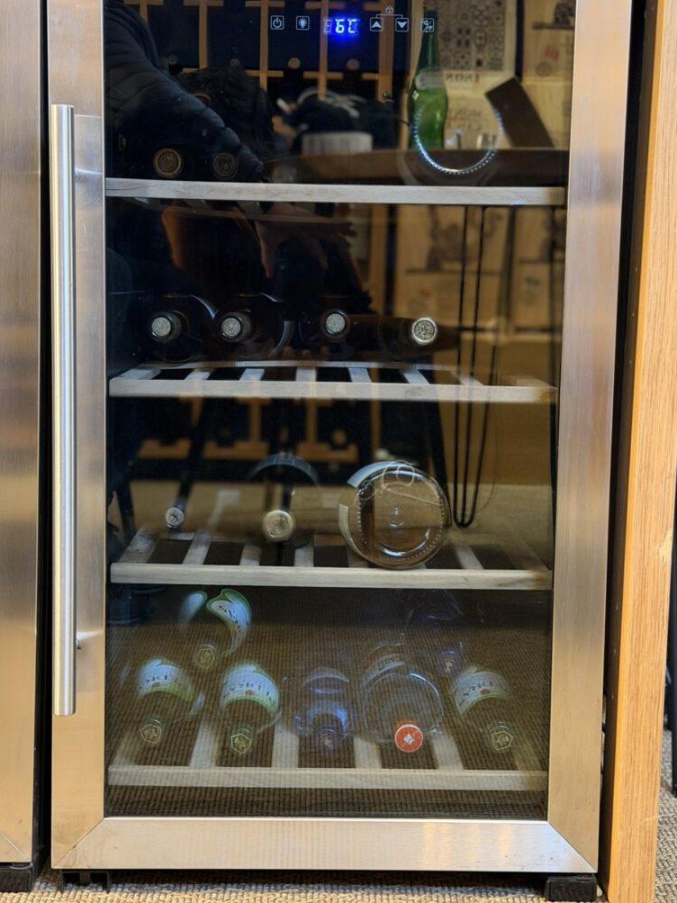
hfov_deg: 29.7
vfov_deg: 38.9
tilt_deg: -6.4
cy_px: 447
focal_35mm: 49
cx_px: 339
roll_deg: -2.1
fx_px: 1278
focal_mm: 6.76
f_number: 1.78
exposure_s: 1/20
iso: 640
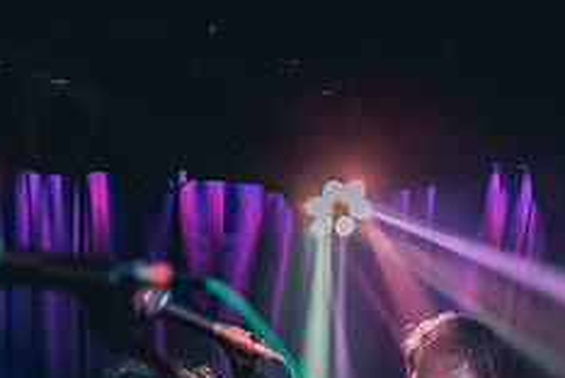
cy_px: 449
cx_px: 172
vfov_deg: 7.8
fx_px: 2734
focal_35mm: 174
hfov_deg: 11.8
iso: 6400
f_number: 2.8
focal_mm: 70
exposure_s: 1/160
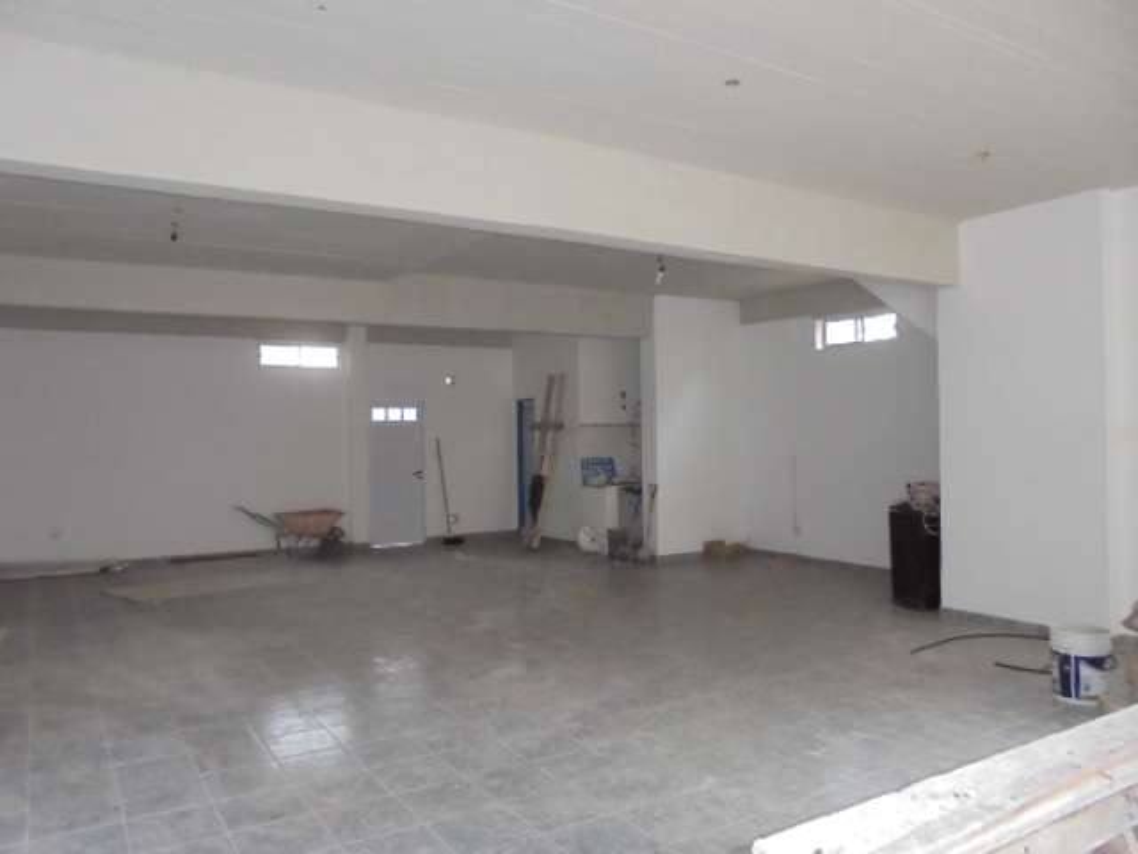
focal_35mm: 26
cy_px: 427
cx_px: 569
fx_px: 855
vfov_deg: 53.1
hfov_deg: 67.3
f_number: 3.5
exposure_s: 1/125
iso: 400
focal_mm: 4.6
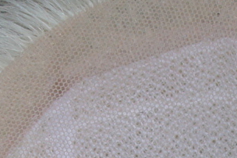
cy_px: 466
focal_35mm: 260
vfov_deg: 5.0
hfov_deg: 7.7
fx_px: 1708
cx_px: 401
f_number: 4
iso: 400
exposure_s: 1/40
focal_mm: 23
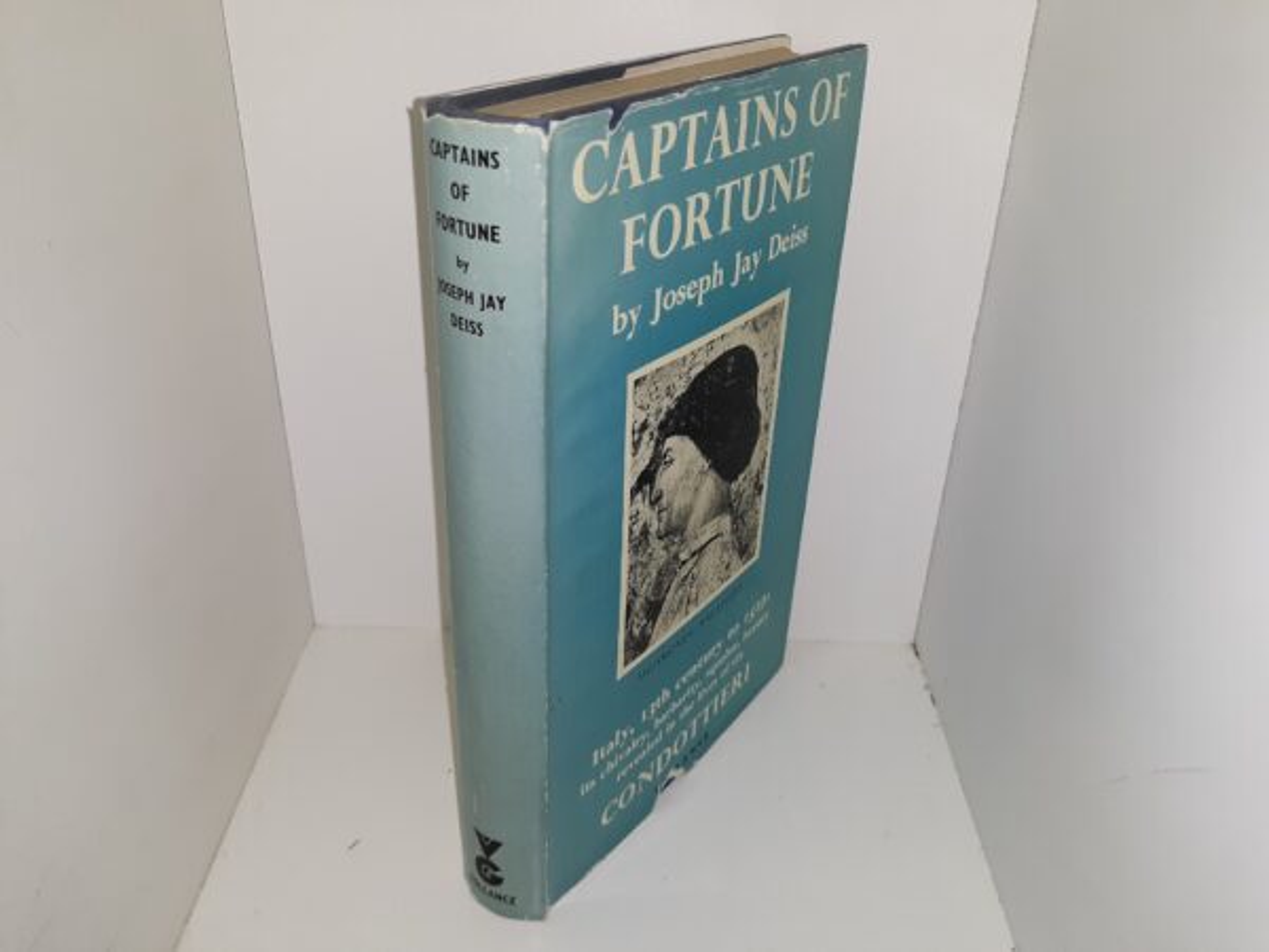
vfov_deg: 49.7
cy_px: 476
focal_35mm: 28
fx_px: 1026
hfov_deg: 63.4
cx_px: 634
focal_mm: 3.7
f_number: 1.7
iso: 40
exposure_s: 1/164
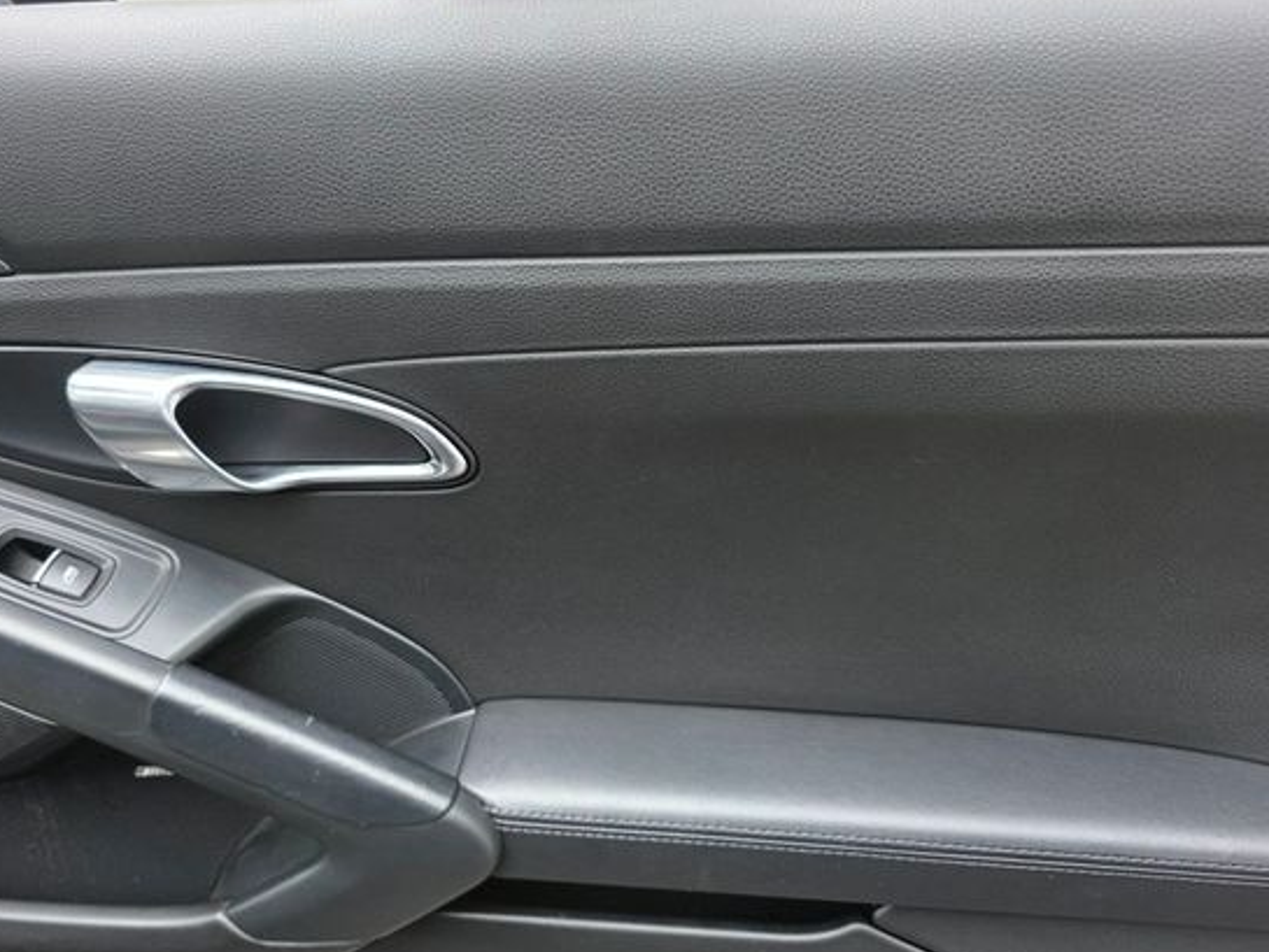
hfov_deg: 65.2
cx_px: 580
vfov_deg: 51.3
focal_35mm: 27
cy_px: 503
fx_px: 990
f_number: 1.7
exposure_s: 1/180
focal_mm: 6.3
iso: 80
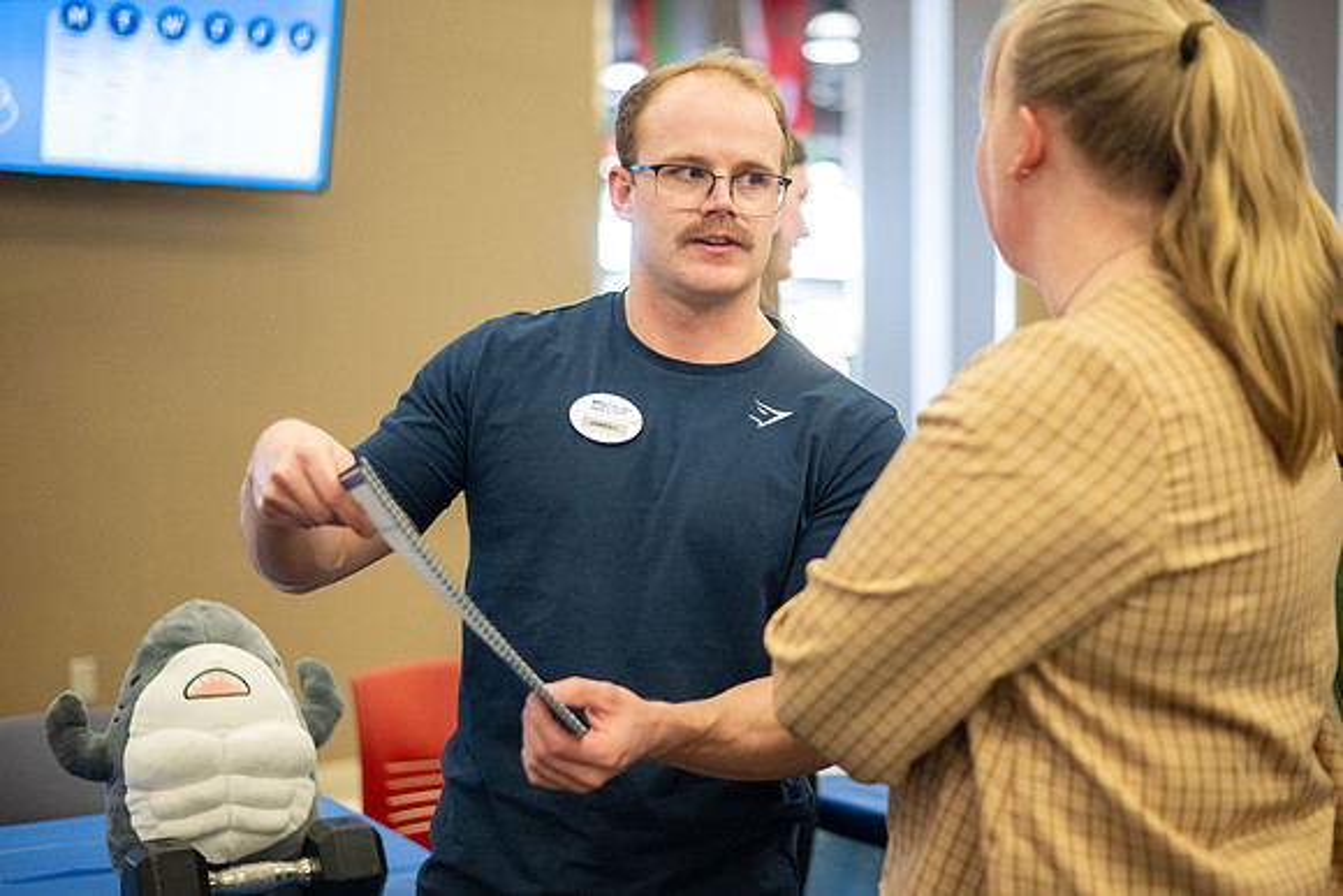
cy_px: 448
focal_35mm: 50
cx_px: 672
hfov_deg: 39.6
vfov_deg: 27.0
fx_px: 1866
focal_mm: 50
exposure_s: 1/500
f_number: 1.8
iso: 4000
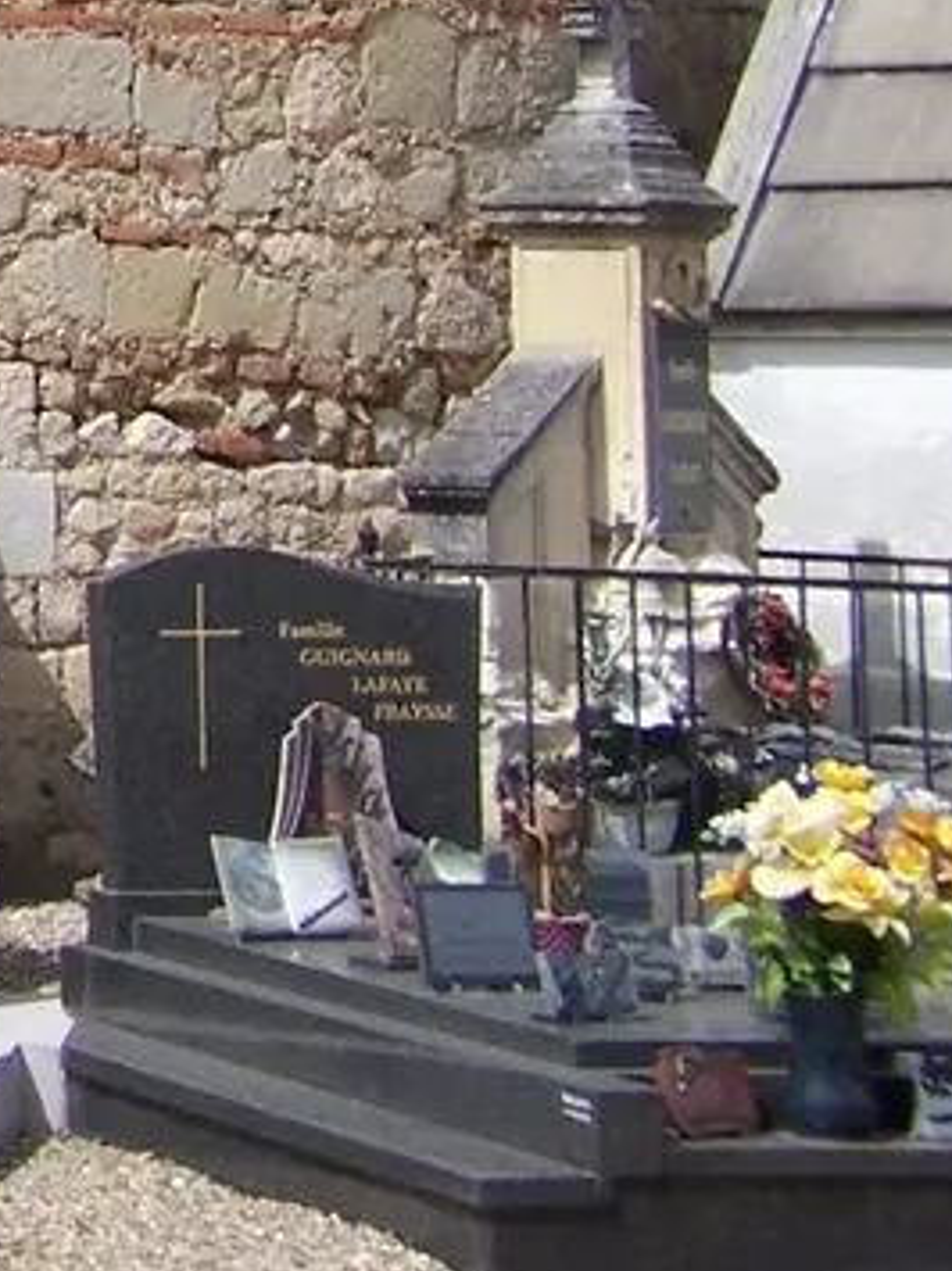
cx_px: -1142
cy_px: -390
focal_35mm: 137
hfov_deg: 9.8
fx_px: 5027
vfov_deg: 13.8
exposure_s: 1/800
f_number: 4
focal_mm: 6.3
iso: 80
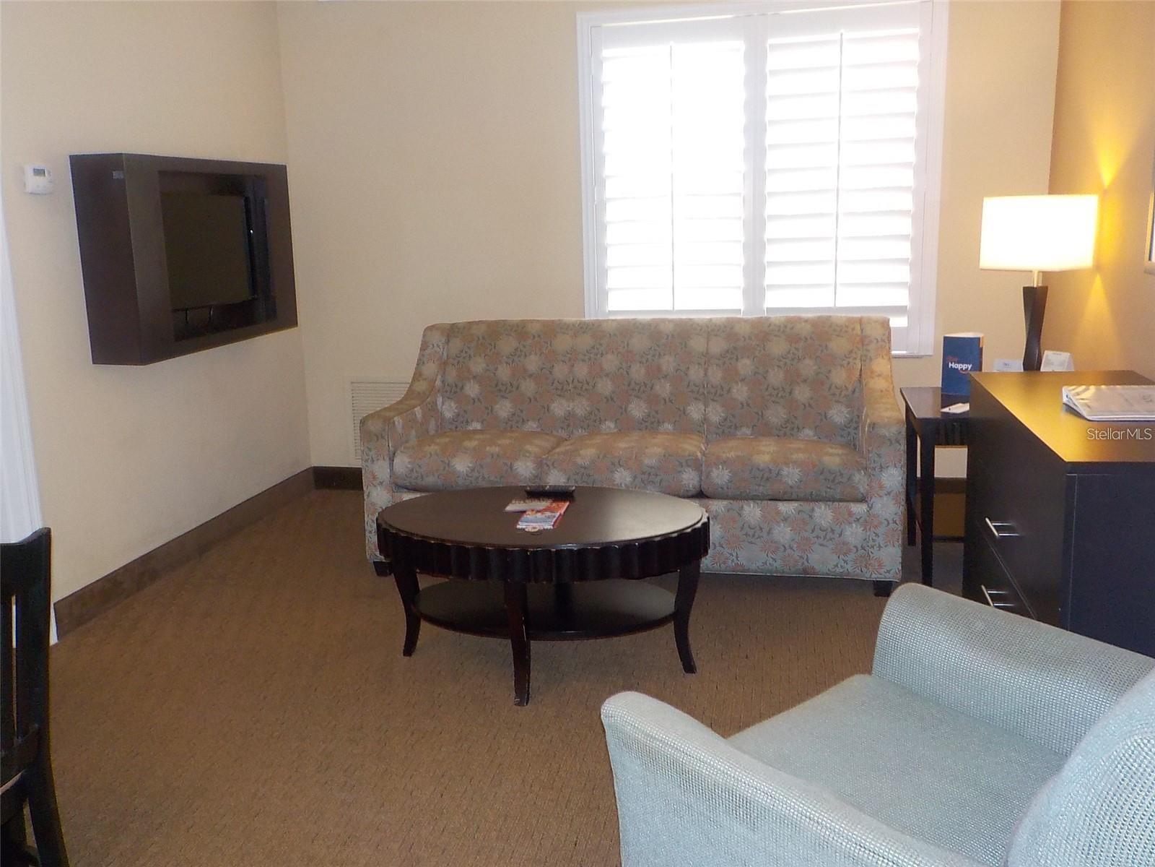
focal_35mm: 30
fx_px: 1001
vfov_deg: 46.8
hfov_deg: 60.0
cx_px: 578
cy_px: 434
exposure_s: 1/30
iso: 250
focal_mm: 4.1
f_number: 3.3
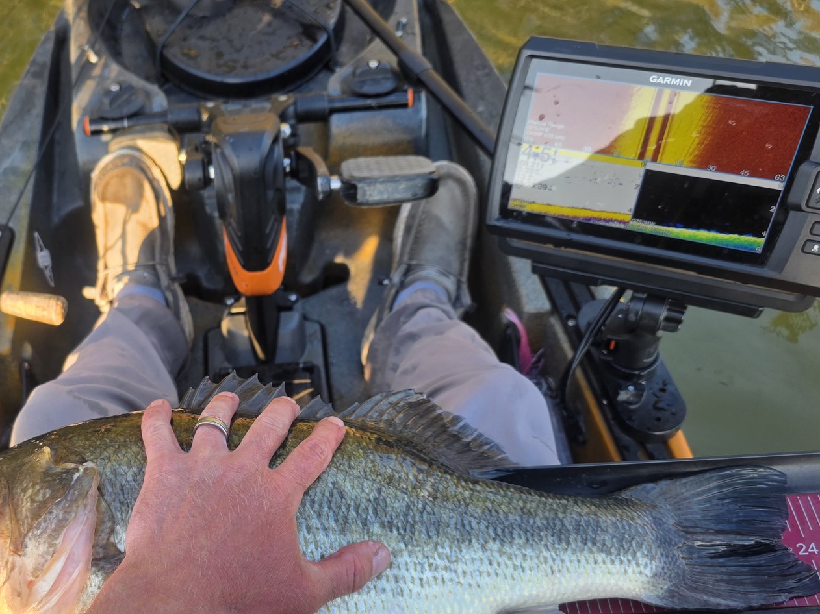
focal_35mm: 35
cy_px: 412
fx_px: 829
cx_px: 234
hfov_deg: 51.0
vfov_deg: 40.2
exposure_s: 1/150
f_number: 1.7
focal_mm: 6.3
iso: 20
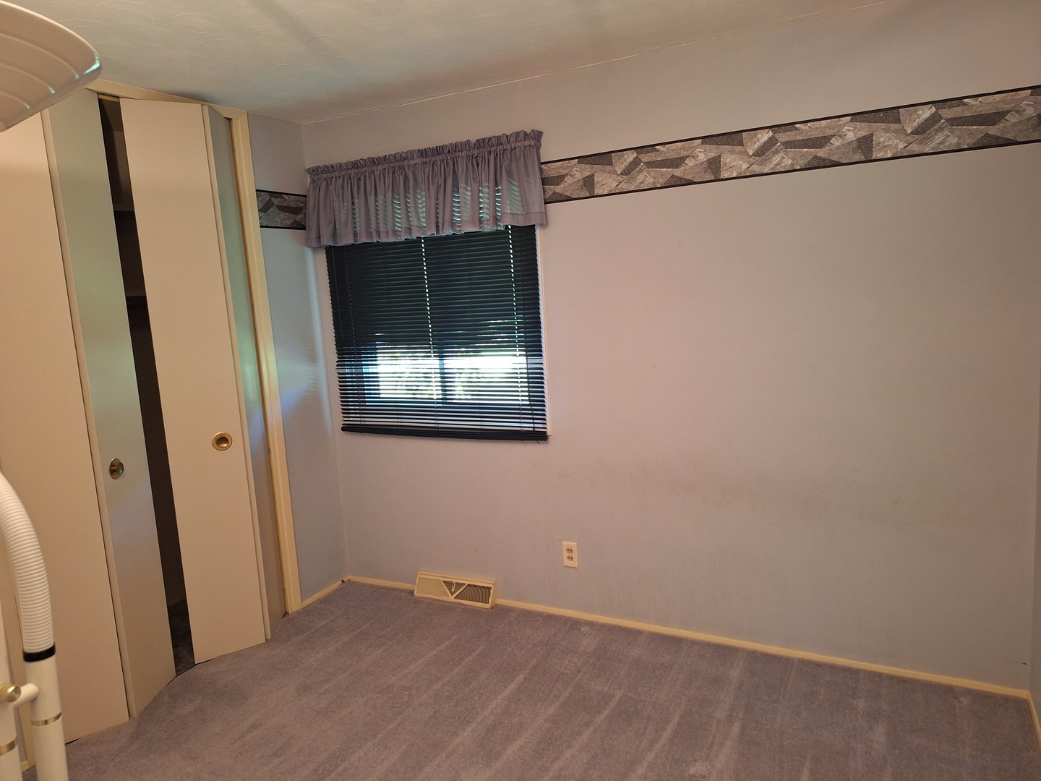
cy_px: 390
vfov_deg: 58.9
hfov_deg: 73.9
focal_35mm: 23
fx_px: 692
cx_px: 520
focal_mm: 5.54
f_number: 1.8
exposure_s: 1/30
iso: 320
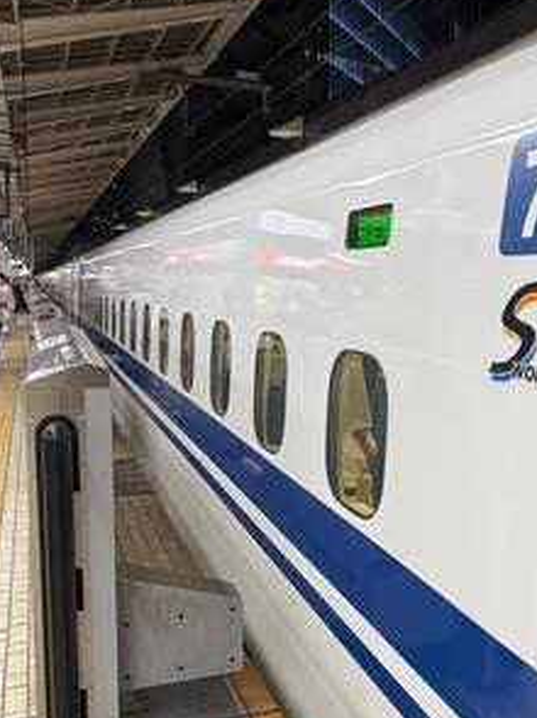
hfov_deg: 37.9
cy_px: 399
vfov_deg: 50.1
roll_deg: -3.0
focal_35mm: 37
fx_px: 766
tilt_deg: -7.8
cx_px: 388
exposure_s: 1/100
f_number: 1.78
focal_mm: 6.76
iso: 100
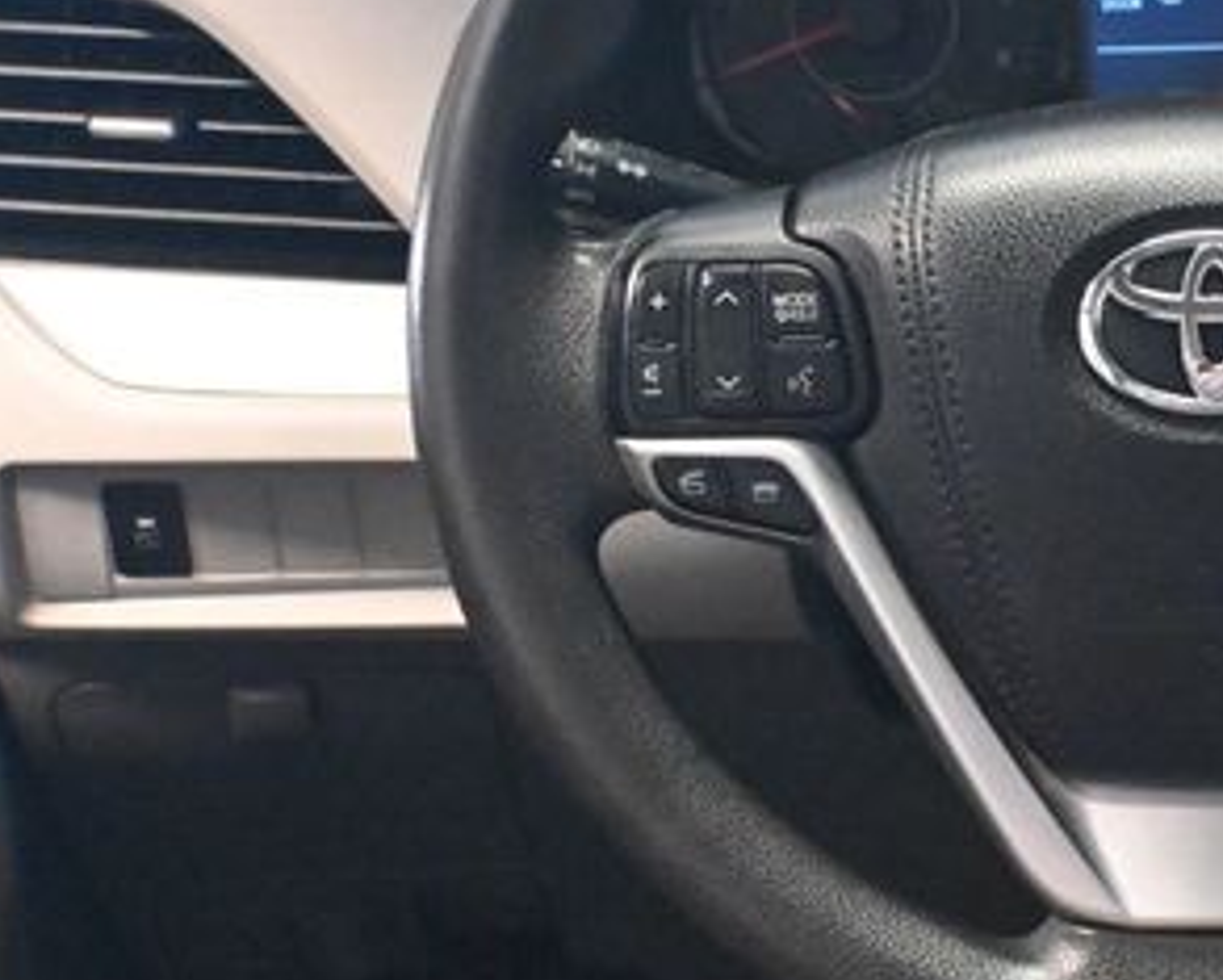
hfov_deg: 22.9
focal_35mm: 80
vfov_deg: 19.1
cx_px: 1231
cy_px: 325
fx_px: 2898
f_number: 4.5
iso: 12800
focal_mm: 26
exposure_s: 1/60
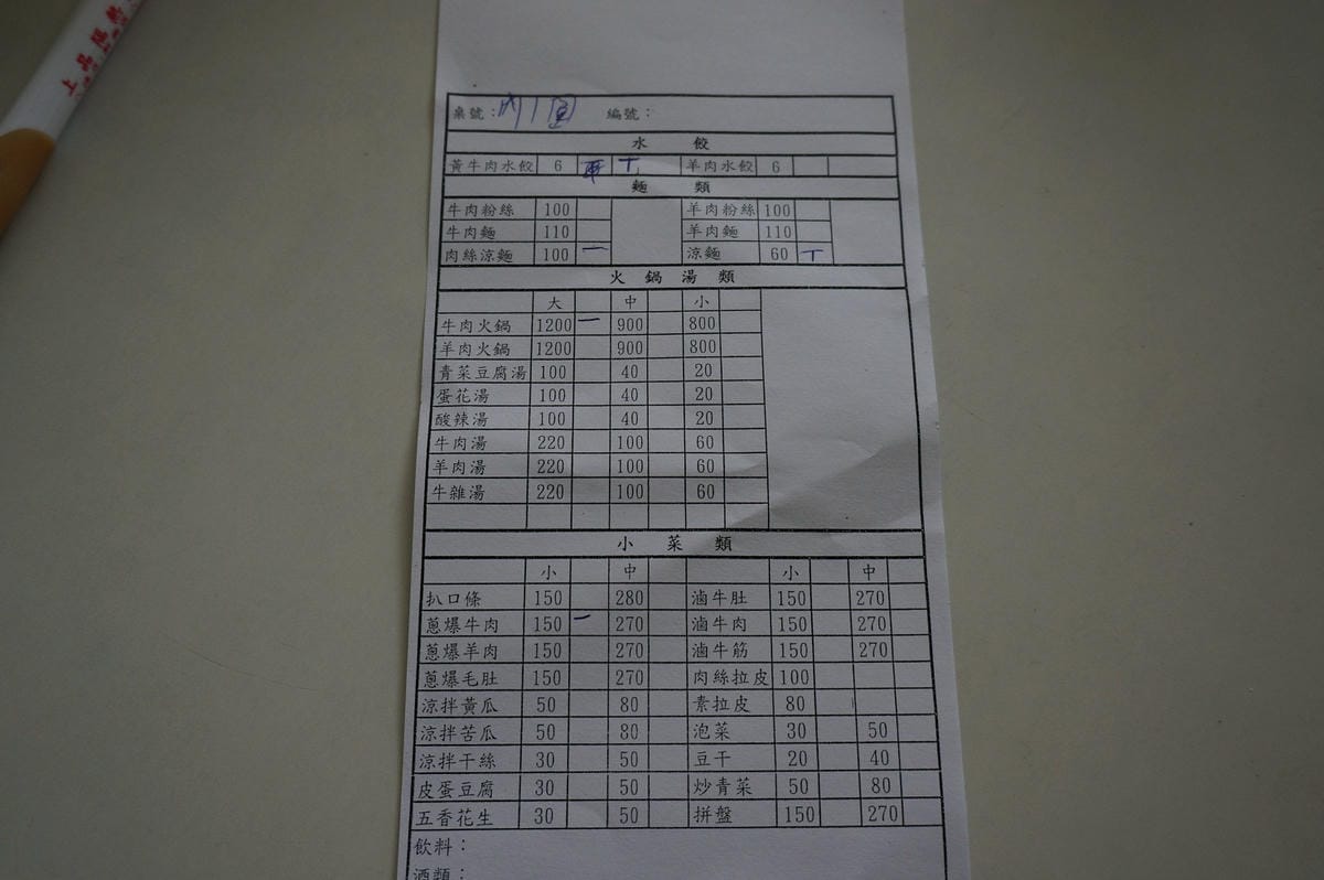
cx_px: 662
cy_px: 440
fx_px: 1268
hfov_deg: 55.1
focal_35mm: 34
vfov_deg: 38.3
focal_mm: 23
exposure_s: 1/160
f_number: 4
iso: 320
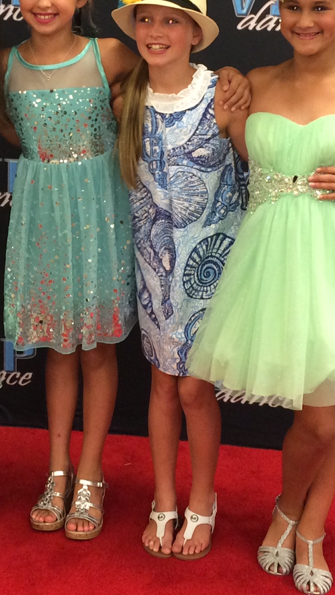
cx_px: 84
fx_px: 1184
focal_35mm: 75
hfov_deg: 16.0
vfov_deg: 28.0
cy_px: 194
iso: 160
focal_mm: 4.12
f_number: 2.2
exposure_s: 1/30
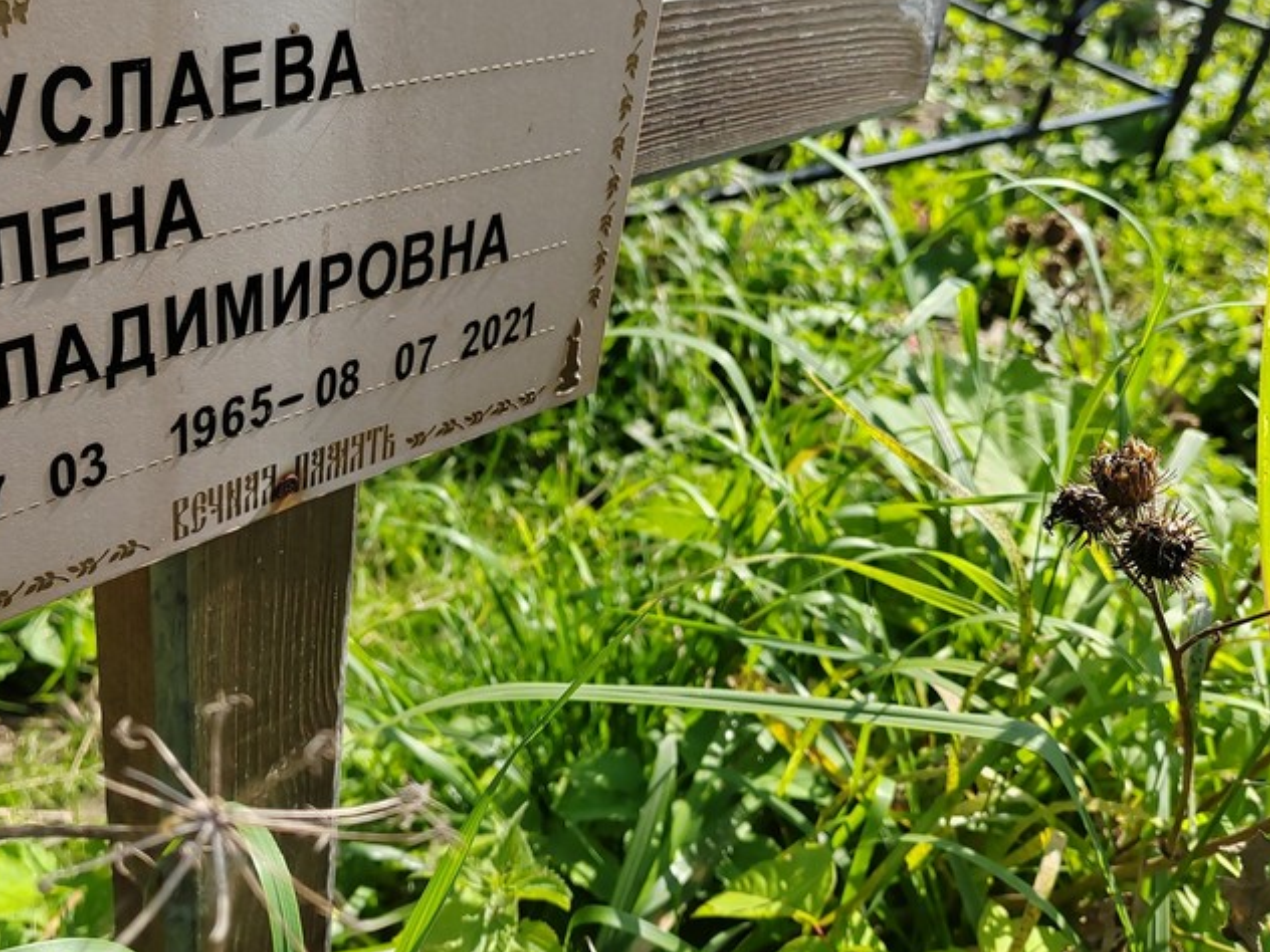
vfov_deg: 37.7
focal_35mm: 38
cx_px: 524
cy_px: 434
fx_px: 1394
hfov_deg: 48.8
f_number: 1.9
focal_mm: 5.52
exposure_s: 1/940
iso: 125
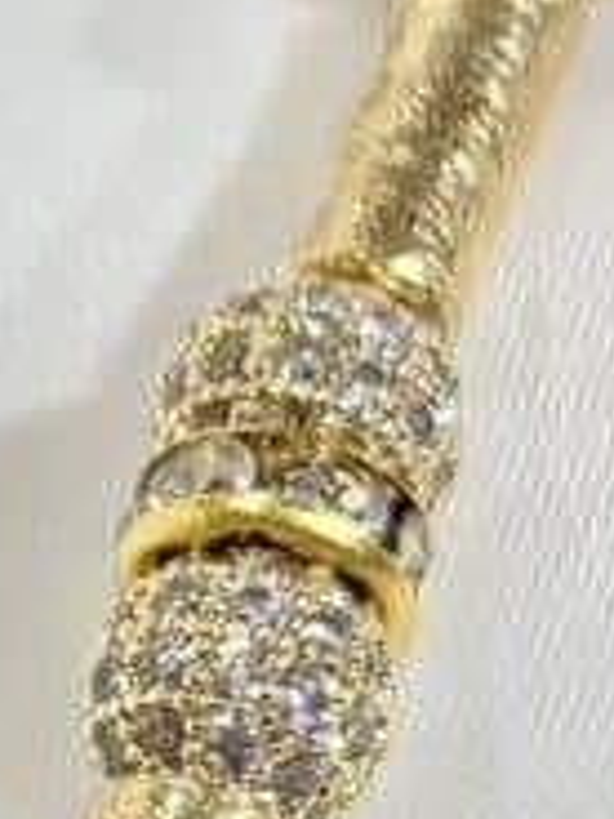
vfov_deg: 6.8
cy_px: 623
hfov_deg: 5.0
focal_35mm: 289
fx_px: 6835
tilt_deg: -46.5
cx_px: -752
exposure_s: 1/238
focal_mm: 5.96
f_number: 1.6
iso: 32
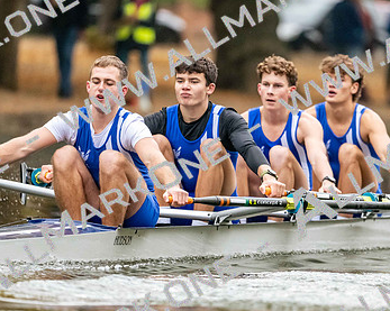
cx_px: 197
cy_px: 134
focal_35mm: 628
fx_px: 7243
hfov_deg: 3.1
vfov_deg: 2.5
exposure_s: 1/2500
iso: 7200
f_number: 4.5
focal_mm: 400
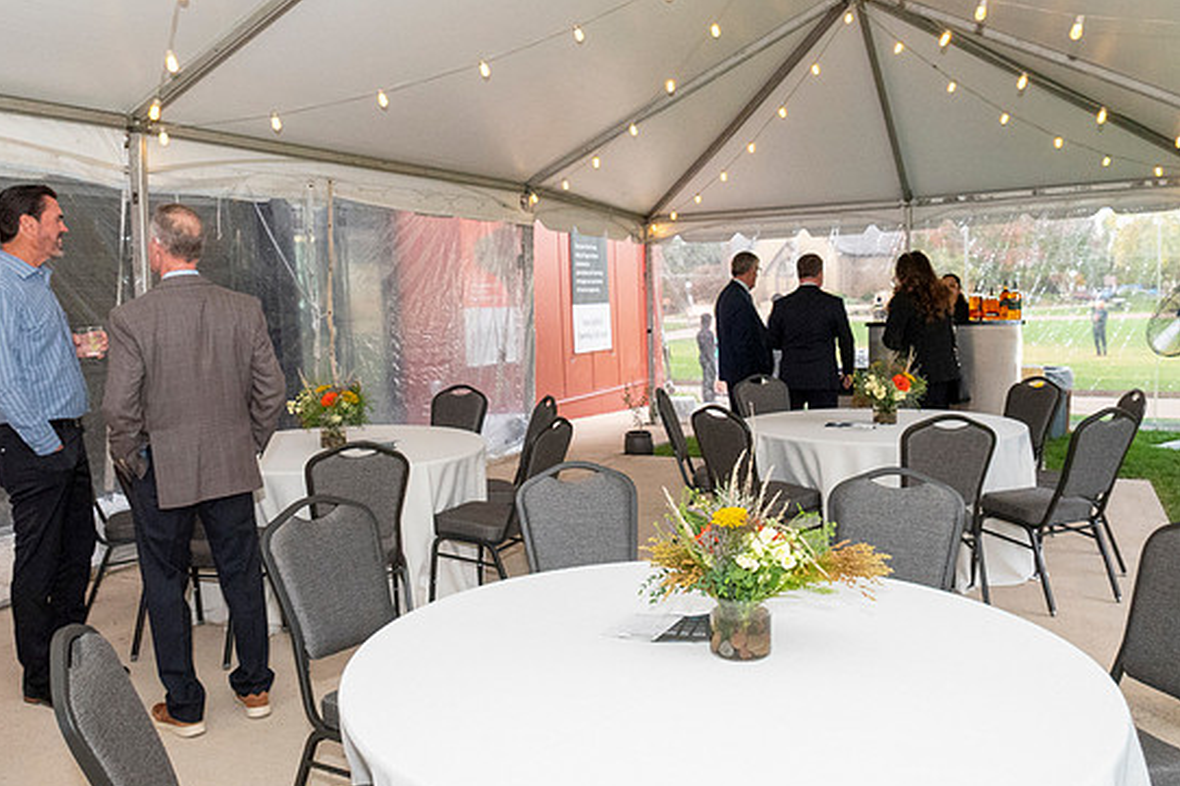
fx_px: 1016
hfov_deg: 60.2
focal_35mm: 31
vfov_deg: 42.3
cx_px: 551
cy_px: 419
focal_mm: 18
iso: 3200
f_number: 9
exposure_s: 1/160
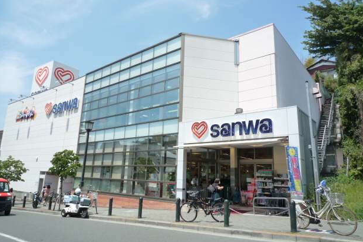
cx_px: 177
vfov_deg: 47.9
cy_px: 108
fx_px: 272
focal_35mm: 27
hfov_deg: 67.4
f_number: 4
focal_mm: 4.4
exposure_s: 1/800
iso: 160
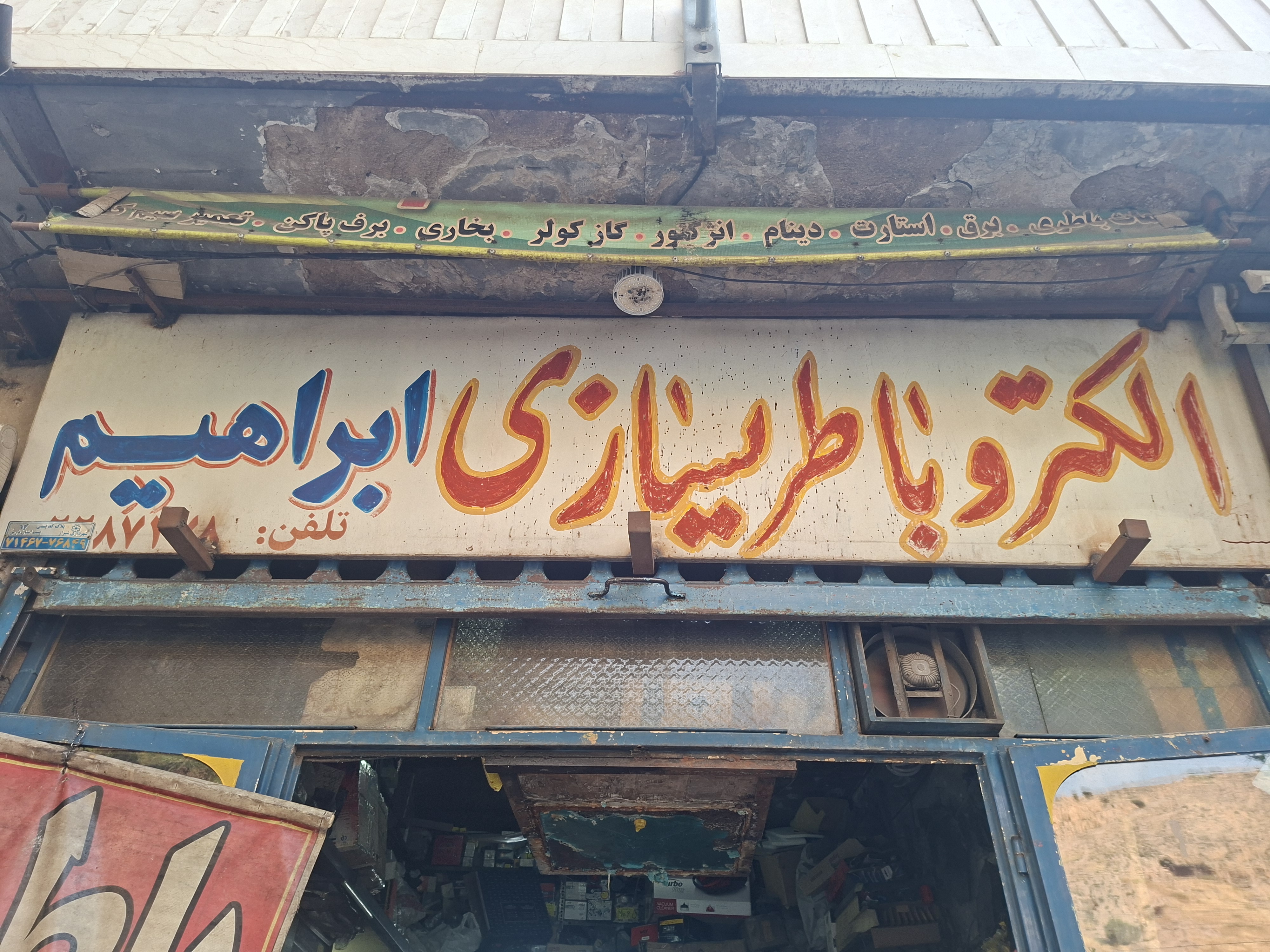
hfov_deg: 73.9
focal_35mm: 23
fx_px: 844
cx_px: 635
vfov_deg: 58.9
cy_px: 476
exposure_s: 1/100
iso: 50
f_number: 1.8
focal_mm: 5.54
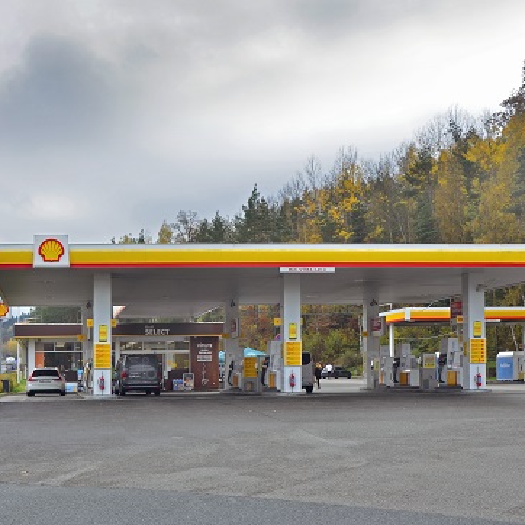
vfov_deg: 32.4
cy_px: 265
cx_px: 189
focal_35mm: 53
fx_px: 904
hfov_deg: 32.2
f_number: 11
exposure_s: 1/40
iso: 100
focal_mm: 25
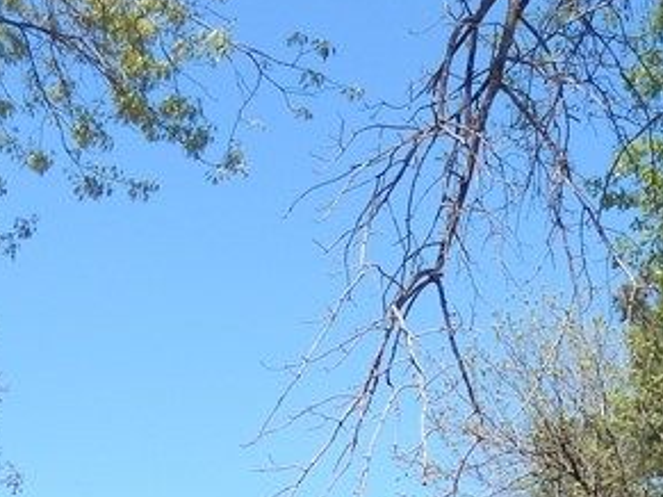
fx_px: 1685
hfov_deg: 22.2
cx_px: 421
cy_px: 698
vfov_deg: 15.7
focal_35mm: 88
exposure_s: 1/800
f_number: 3.4
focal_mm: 4.5
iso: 125
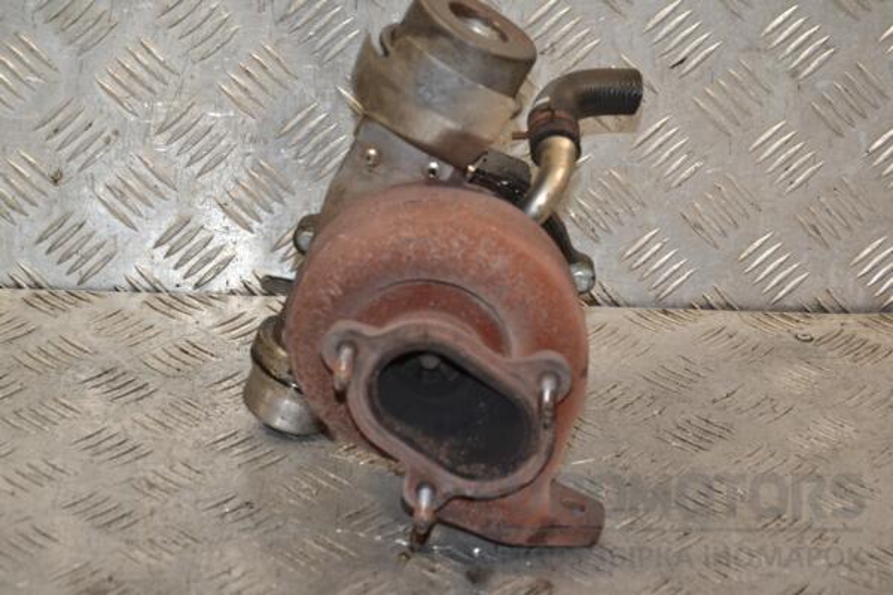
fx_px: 2604
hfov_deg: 19.5
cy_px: 298
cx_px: 446
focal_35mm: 105
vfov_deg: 13.0
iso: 800
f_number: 7.1
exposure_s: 1/200
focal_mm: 70
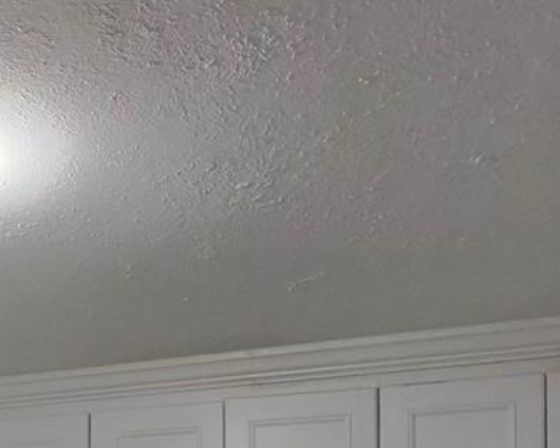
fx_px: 646
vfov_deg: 29.4
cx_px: 46
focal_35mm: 39
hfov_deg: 42.6
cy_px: 606
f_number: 2.2
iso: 96
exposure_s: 1/59.9
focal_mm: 2.24
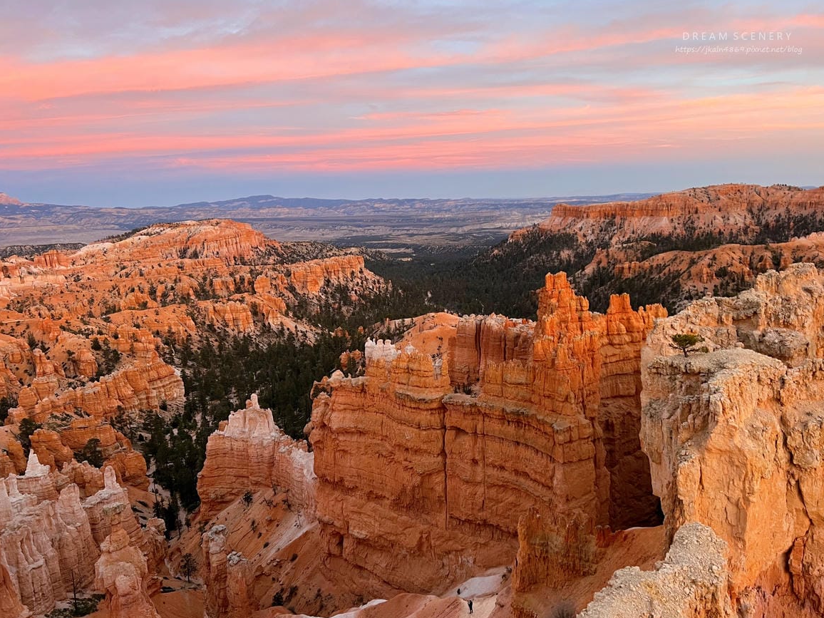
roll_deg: +2.3
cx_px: 414
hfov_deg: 65.3
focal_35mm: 27
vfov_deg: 51.4
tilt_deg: -10.5
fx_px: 643
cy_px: 304
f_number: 1.5
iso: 160
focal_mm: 5.7
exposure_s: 1/60
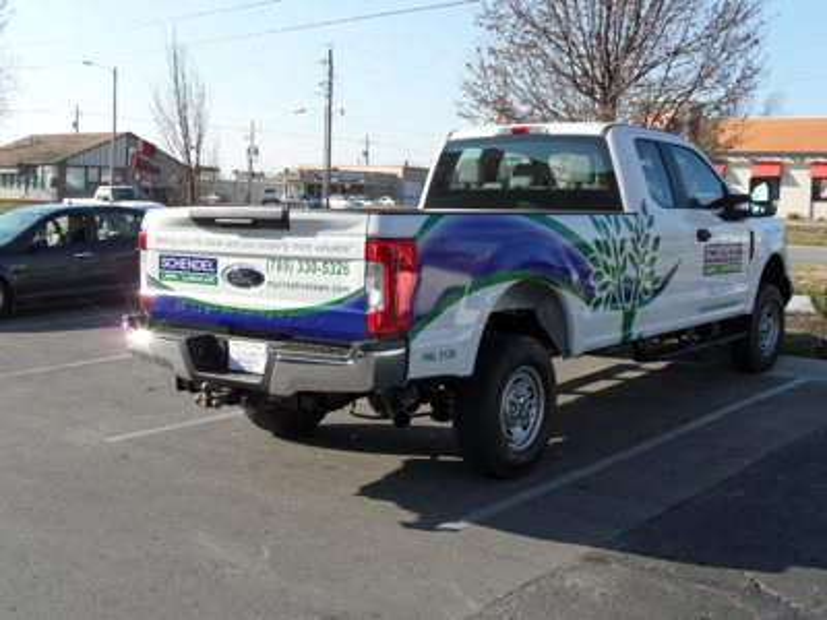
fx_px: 956
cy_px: 310
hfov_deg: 46.8
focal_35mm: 40
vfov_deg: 36.0
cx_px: 414
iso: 80
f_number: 5.2
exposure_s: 1/350
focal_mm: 6.5
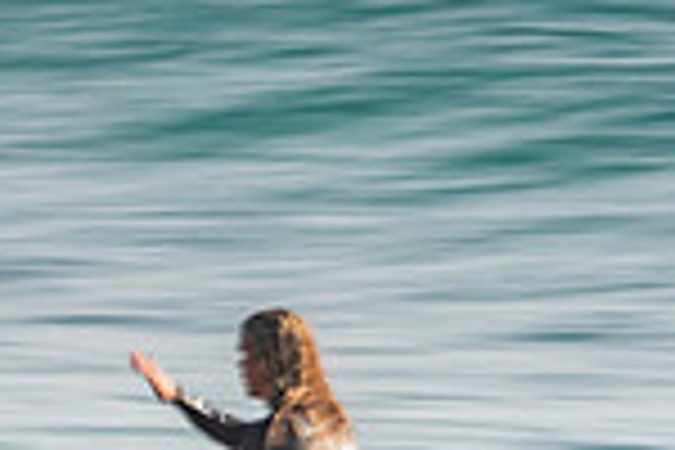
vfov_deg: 0.7
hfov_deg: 1.1
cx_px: 243
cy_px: 740
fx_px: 36260
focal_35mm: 1934
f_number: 11
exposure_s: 1/20
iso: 31
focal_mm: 500
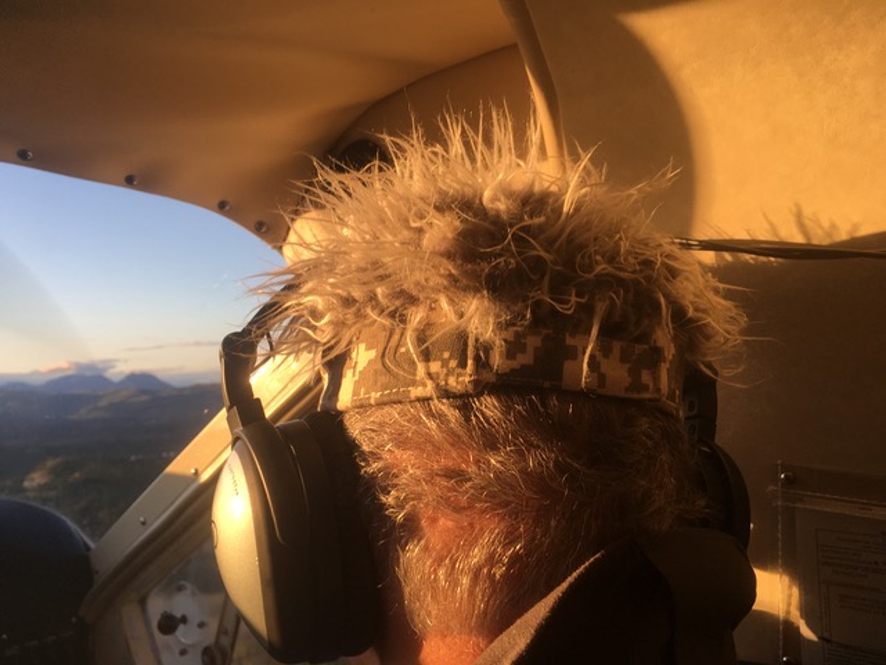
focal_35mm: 29
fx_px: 742
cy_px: 332
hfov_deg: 61.7
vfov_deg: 48.2
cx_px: 443
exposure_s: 1/326
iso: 25
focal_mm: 4.15
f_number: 2.2
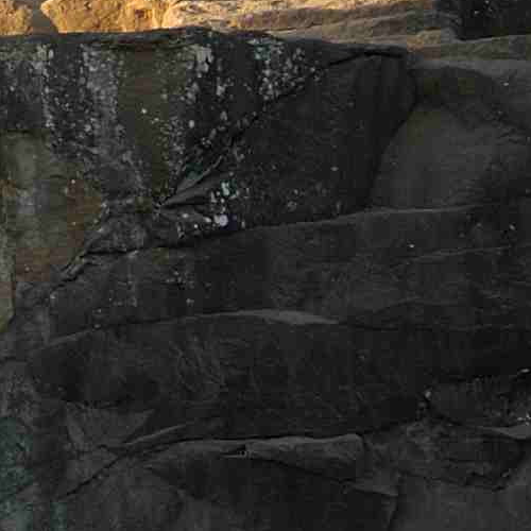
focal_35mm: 153
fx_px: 2655
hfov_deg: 10.0
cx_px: -732
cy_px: -398
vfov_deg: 10.8
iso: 100
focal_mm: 14
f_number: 4.8
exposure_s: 1/20
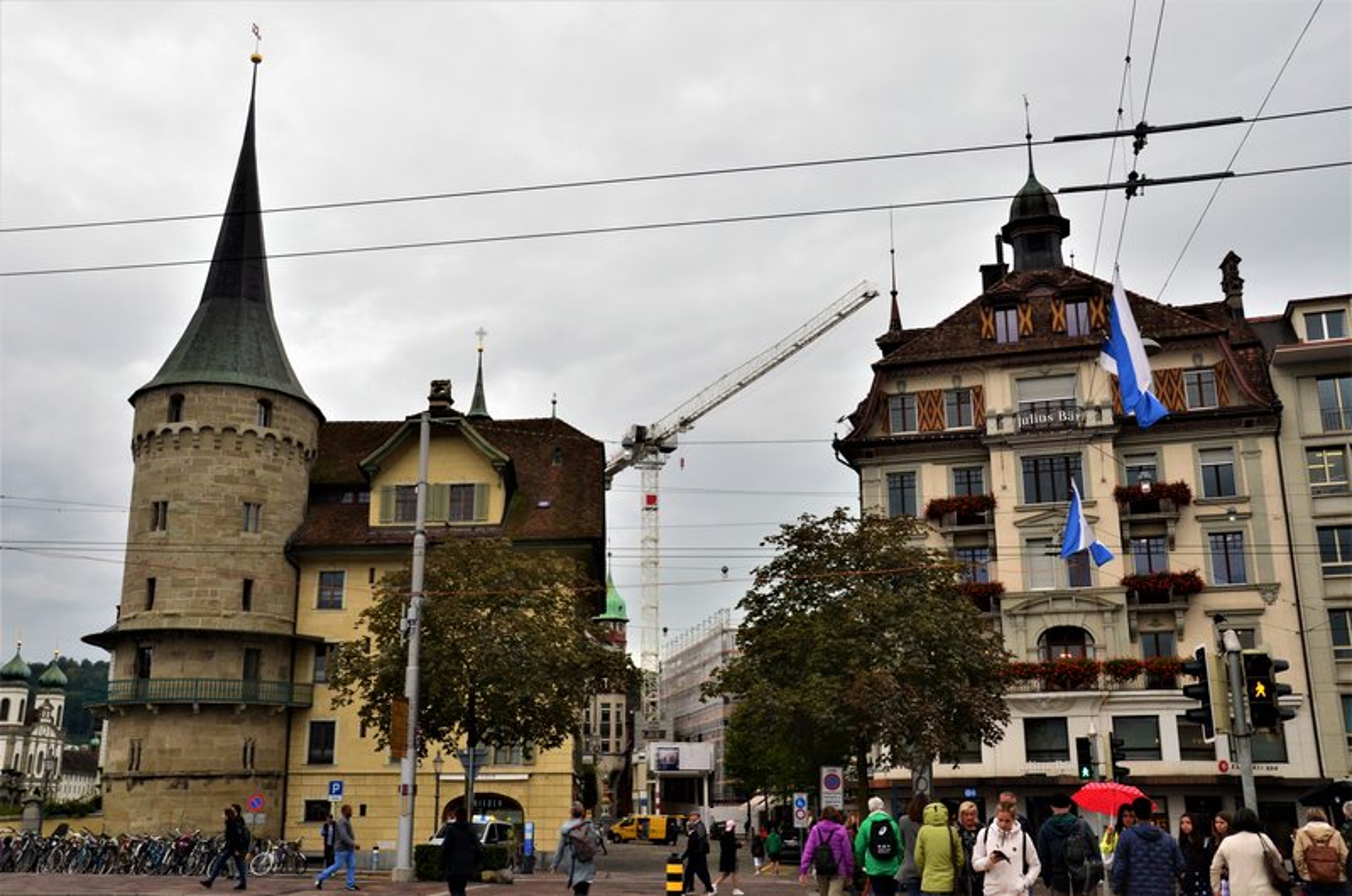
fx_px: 1349
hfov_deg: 53.2
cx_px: 676
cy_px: 448
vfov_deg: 36.7
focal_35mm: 36
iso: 320
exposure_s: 1/60
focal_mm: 24
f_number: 8
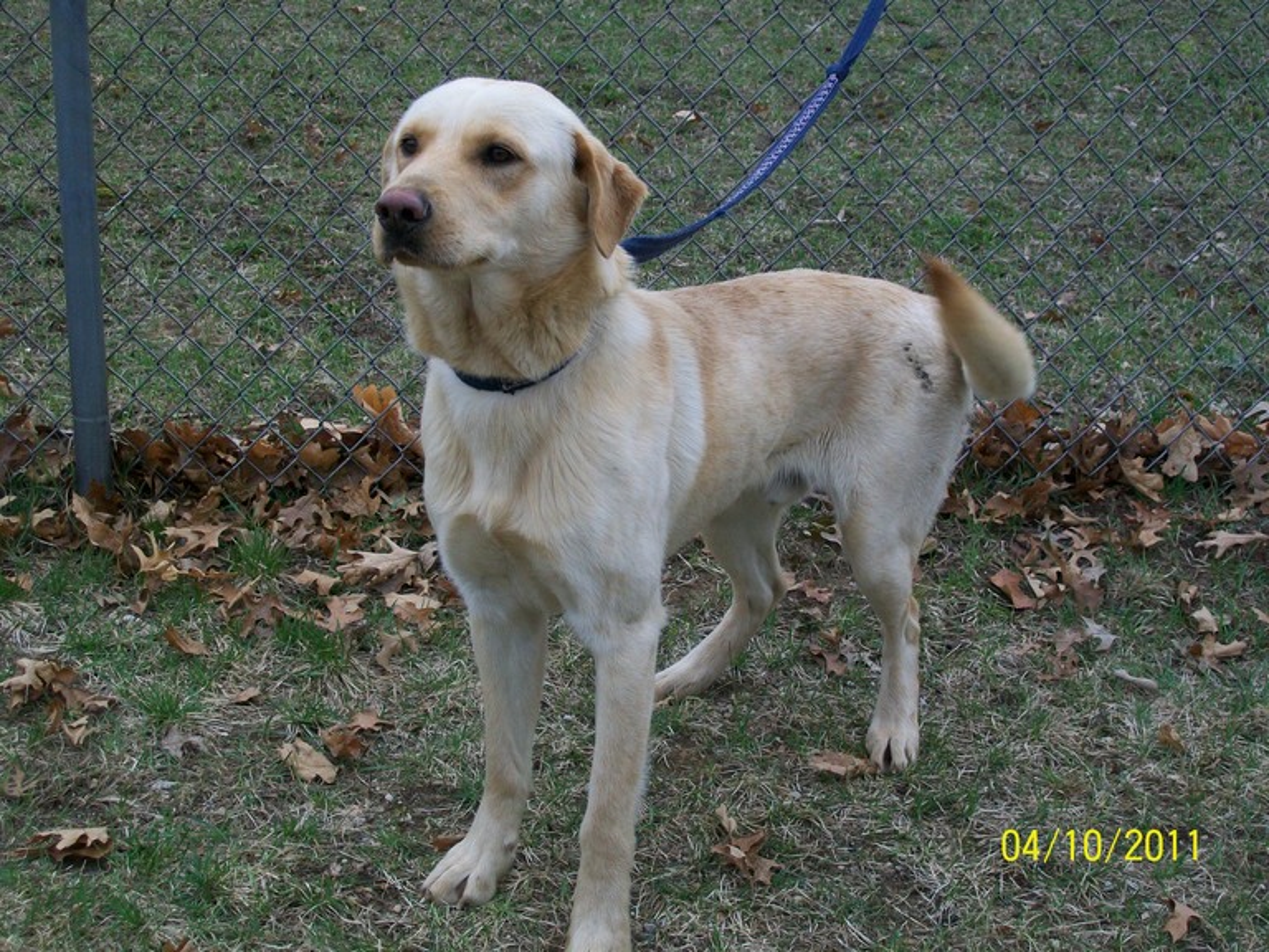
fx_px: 2053
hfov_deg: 34.3
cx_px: 634
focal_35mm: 56
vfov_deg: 26.1
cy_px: 476
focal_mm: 9.4
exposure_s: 1/320
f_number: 3.3
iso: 64
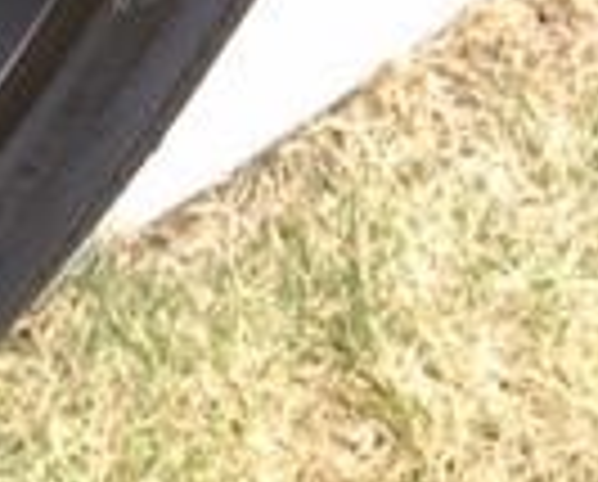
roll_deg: -0.5
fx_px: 2412
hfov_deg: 12.0
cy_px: -194
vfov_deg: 11.0
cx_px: -724
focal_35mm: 136
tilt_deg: -38.6
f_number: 2.2
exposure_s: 1/120
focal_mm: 4.15
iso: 40
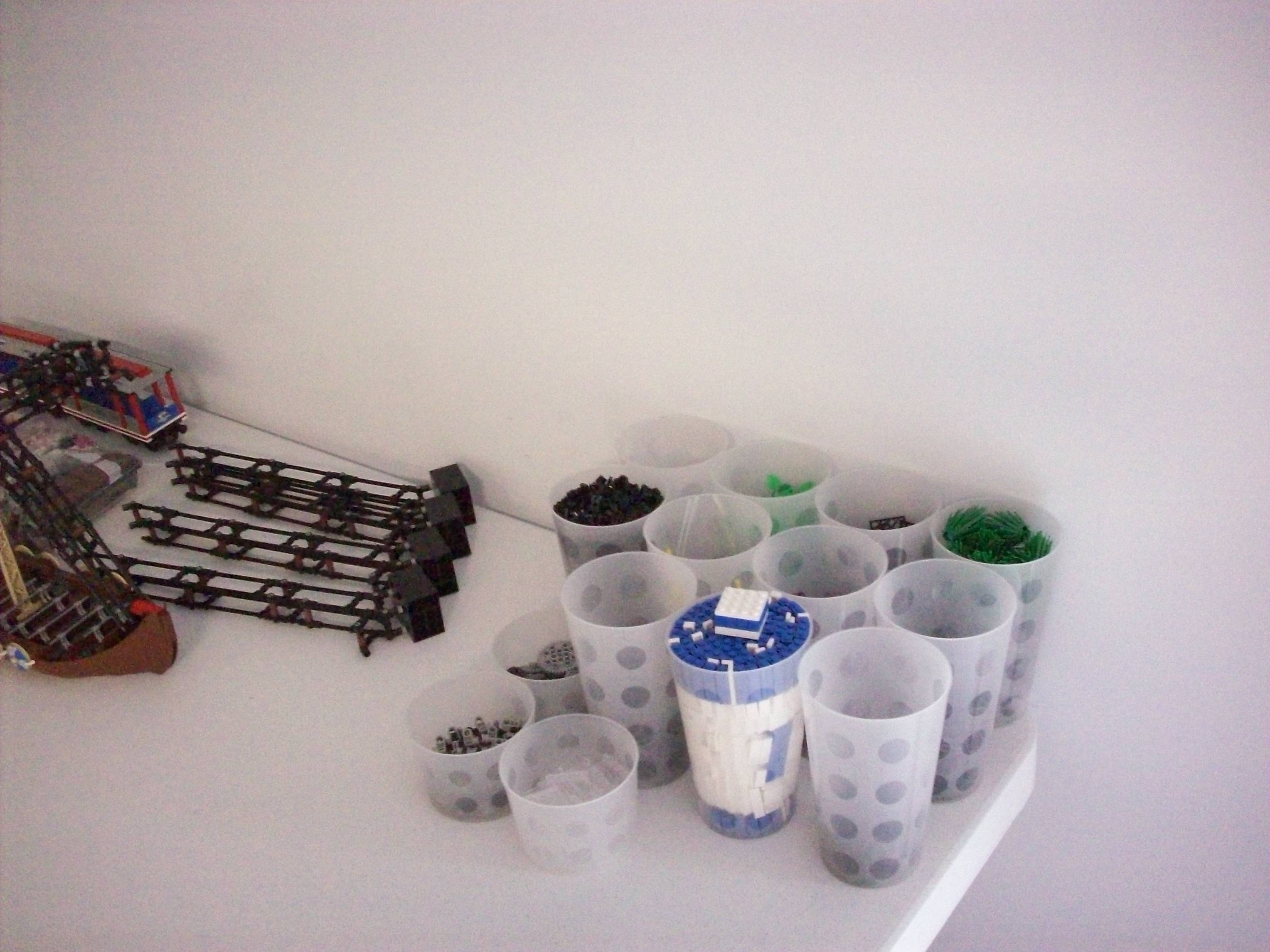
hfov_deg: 50.1
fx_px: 1357
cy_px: 476
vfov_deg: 38.7
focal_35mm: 37
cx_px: 635
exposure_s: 1/64
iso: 800
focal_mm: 6.2
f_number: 2.8
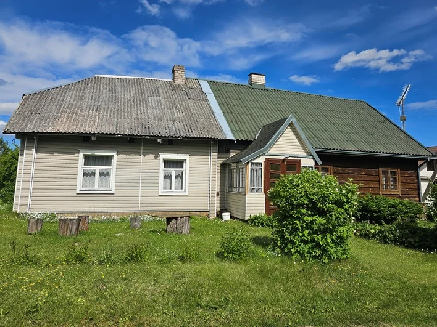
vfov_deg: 53.0
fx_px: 328
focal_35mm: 26
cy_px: 145
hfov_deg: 67.2
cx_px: 233
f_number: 1.8
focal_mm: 5.4
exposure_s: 1/3768
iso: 25
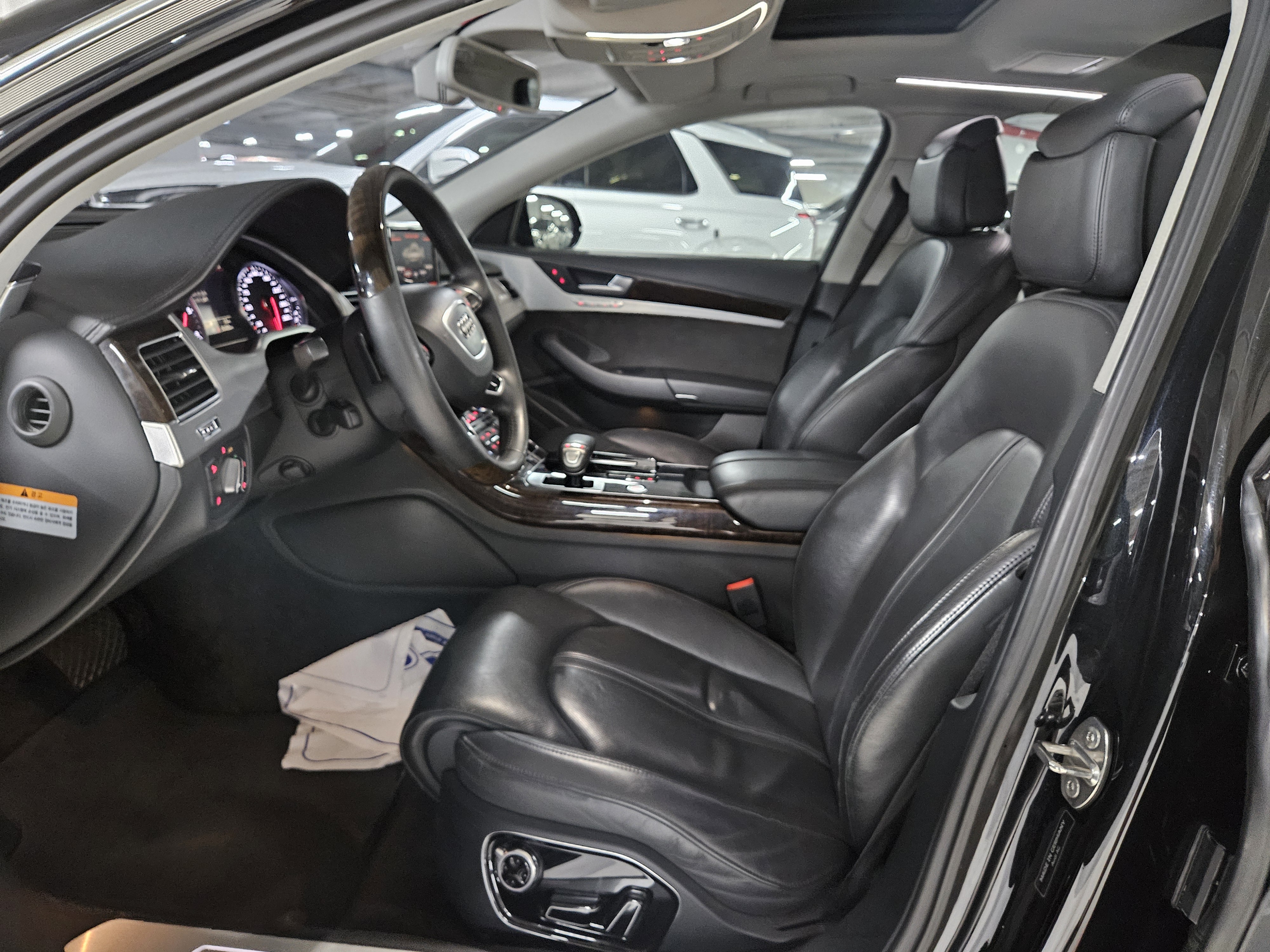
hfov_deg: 73.9
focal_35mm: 23
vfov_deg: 58.9
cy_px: 476
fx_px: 844
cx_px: 635
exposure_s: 1/24
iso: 1250
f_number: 1.8
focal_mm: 5.4
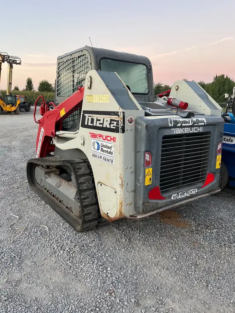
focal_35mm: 26
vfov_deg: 67.3
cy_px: 156
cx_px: 118
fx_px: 235
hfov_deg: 53.1
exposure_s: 1/85
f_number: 1.6
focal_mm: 5.1
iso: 125
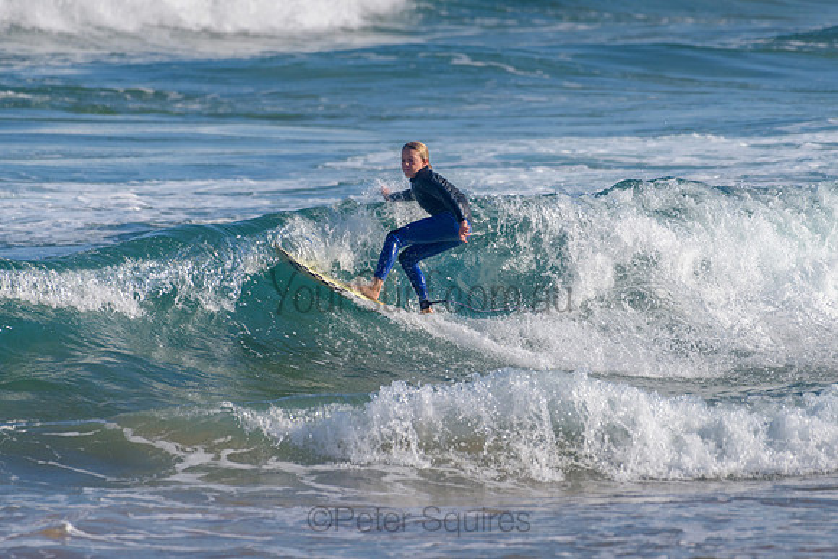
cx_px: 416
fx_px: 14277
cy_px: 223
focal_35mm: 613
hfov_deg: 3.4
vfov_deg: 2.2
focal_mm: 500
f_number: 5.6
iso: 160
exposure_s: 1/2000
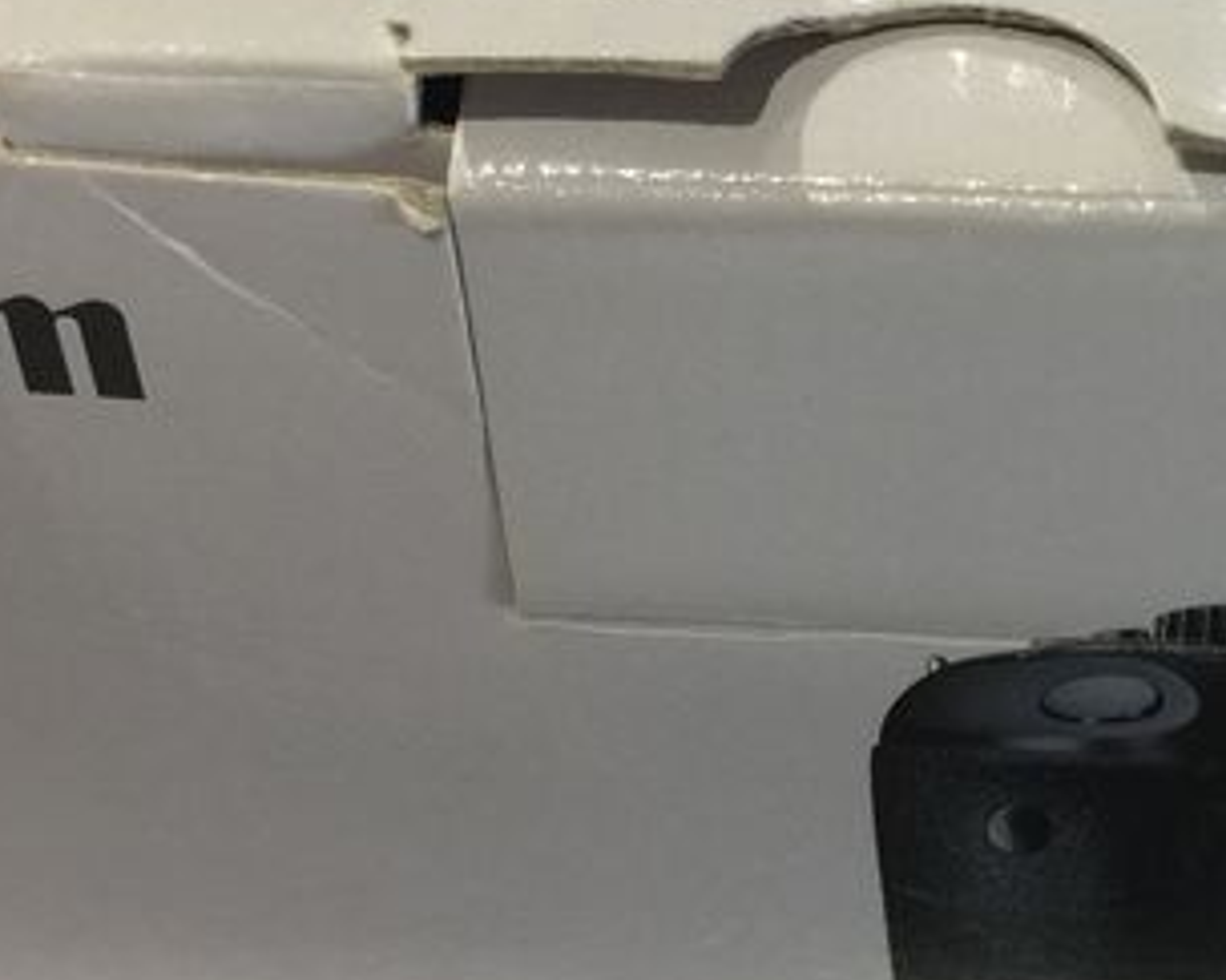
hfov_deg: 20.0
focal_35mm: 93
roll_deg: +0.4
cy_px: 230
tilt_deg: -43.9
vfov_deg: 16.4
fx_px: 3373
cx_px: 1190
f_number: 2.2
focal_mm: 4.15
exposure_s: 1/17
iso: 64
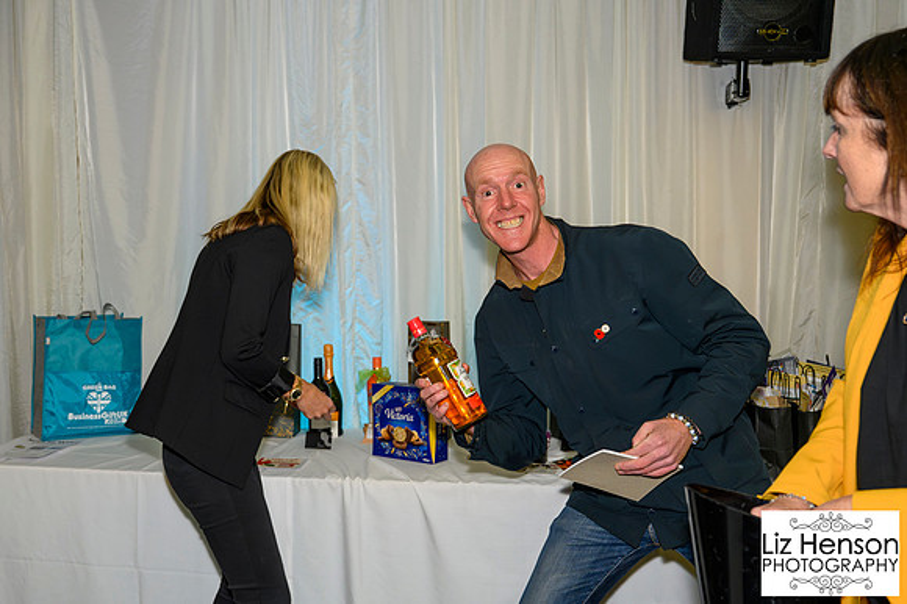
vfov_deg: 33.4
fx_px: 1006
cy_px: 279
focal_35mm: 40
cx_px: 358
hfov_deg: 48.2
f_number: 4
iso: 1600
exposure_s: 1/100
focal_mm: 33
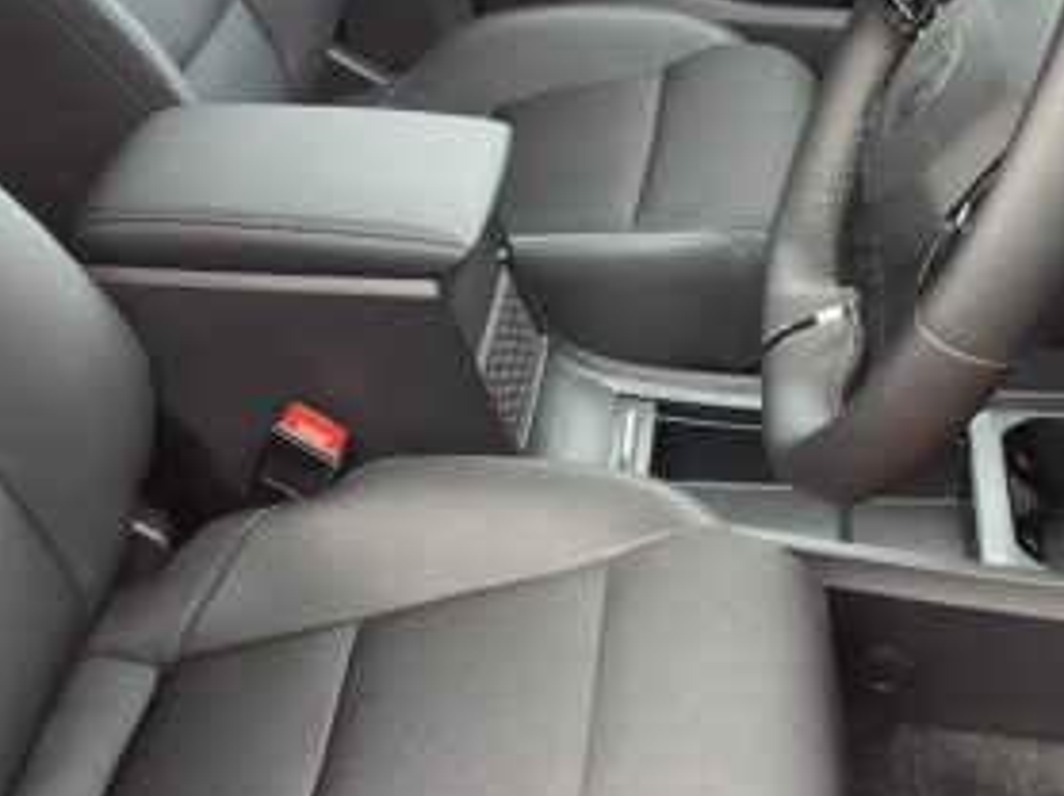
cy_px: 180
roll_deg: +2.7
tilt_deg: -29.4
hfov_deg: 31.9
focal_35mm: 60
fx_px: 1843
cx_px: 354
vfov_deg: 24.1
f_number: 1.6
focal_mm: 5.1
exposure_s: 1/121
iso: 80
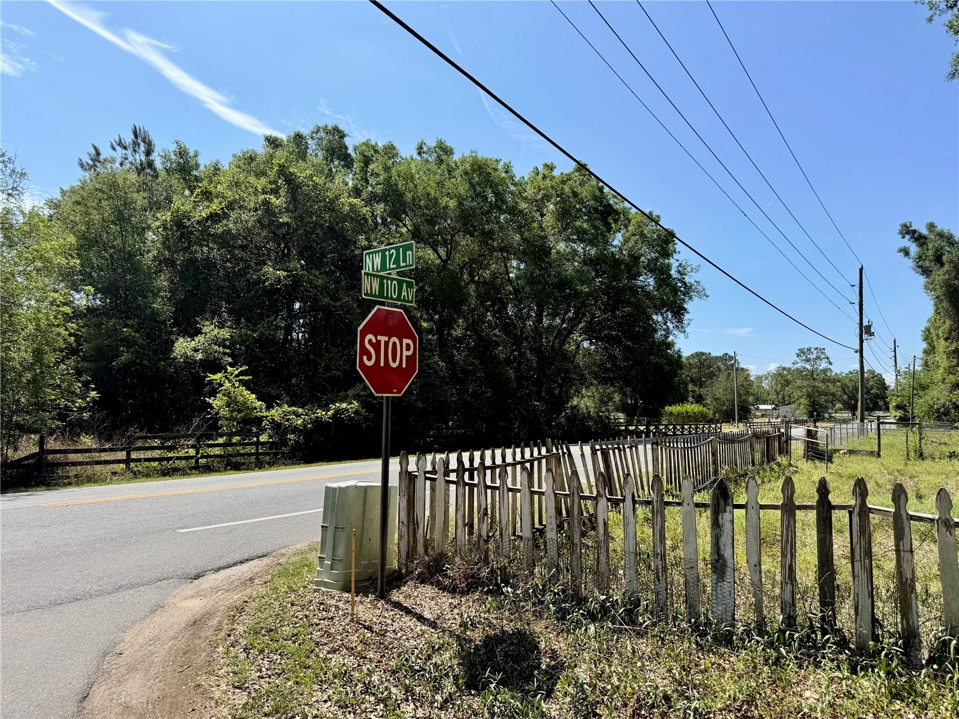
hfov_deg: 71.6
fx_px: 665
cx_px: 480
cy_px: 360
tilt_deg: +3.9
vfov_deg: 56.8
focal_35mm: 24
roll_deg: -0.4
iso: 80
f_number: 1.78
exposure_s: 1/6711
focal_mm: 6.76
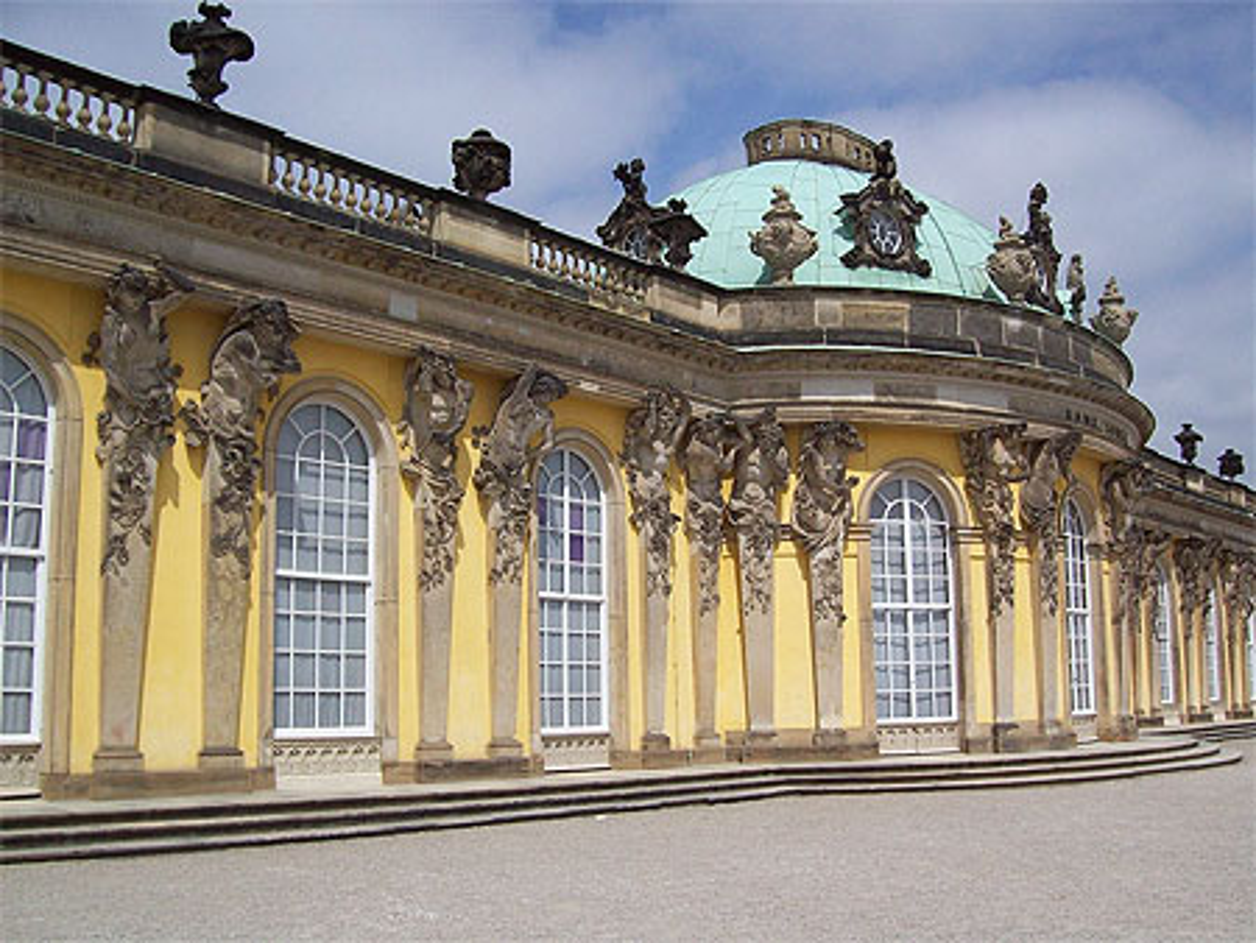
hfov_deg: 51.3
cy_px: 472
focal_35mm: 36
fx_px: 1307
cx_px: 628
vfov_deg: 39.7
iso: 80
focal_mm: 6
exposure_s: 1/1214
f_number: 4.8
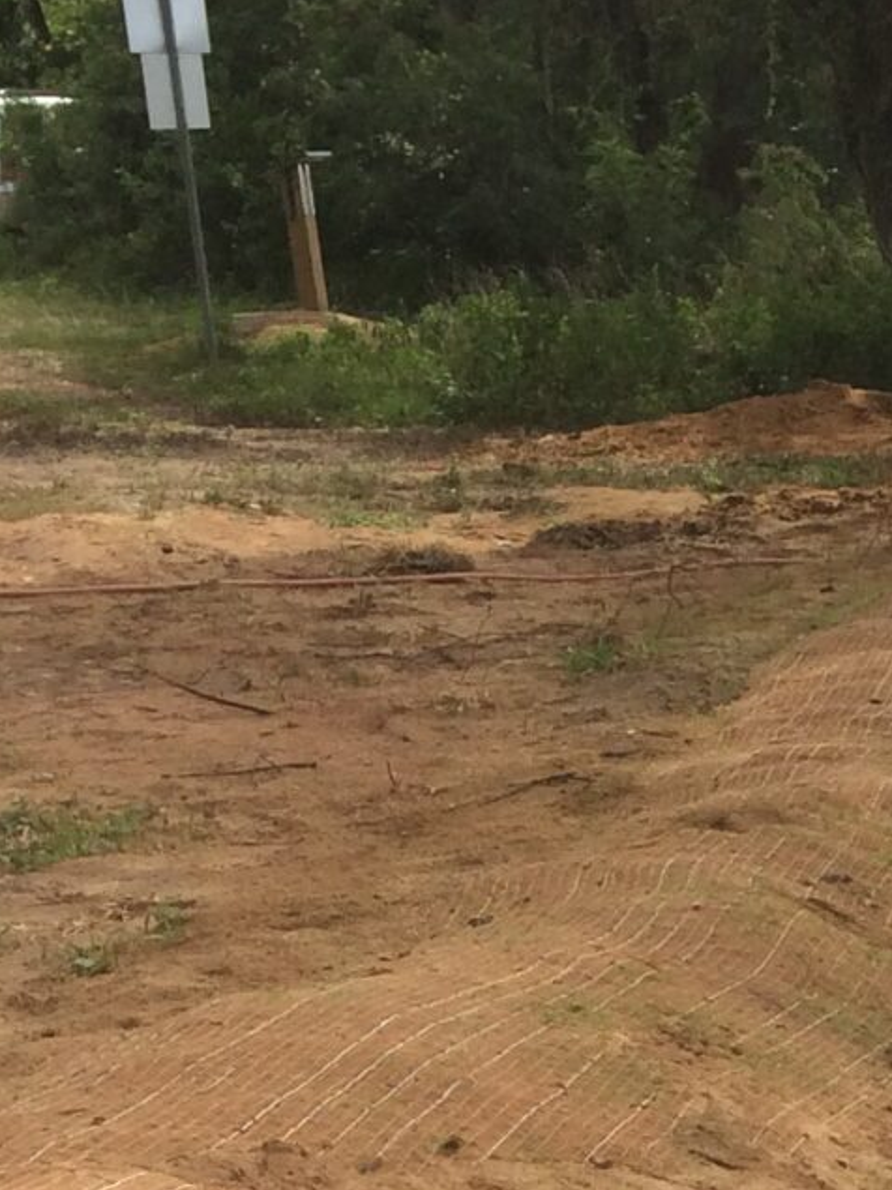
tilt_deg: -20.8
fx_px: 4021
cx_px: 1677
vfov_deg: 16.0
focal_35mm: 117
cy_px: 1552
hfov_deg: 11.6
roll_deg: +3.0
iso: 32
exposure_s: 1/1466
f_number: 2.2
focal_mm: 4.15
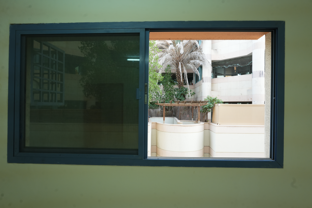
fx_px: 173
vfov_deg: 61.9
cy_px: 104
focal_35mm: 20
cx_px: 156
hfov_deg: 84.0
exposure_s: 1/45
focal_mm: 20
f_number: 9.5
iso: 640
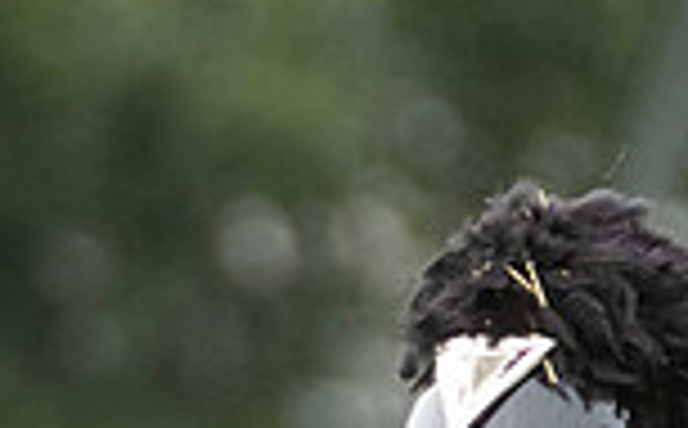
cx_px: 344
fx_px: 35410
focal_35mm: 1892
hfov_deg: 1.1
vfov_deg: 0.7
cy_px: 946
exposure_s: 1/1250
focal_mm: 420
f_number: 5.6
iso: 2500
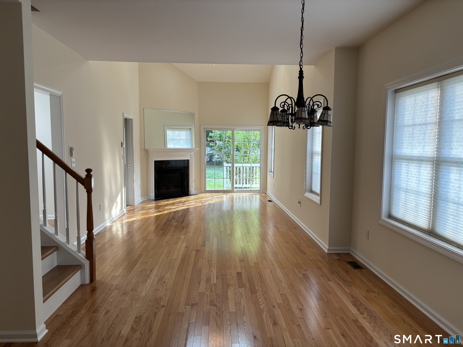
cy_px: 174
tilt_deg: -5.9
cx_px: 232
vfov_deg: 53.1
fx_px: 348
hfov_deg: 67.3
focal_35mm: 26
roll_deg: -0.9
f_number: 1.6
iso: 100
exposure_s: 1/120
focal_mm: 5.96
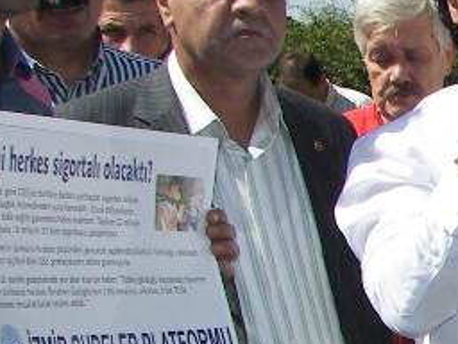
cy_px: 296
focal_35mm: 144
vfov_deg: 10.3
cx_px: 843
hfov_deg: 12.4
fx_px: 1905
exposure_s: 1/800
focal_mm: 6
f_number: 4
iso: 64
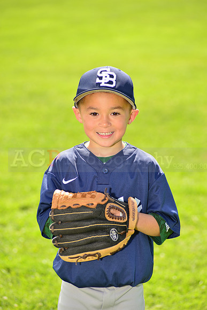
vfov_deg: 12.8
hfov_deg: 8.6
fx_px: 1379
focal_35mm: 160
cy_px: 155
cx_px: 104
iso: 100
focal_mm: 160
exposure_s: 1/250
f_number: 5
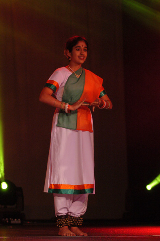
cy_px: 120
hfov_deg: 9.3
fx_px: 985
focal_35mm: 147
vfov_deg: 14.0
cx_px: 80
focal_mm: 98
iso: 800
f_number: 2.8
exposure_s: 1/160
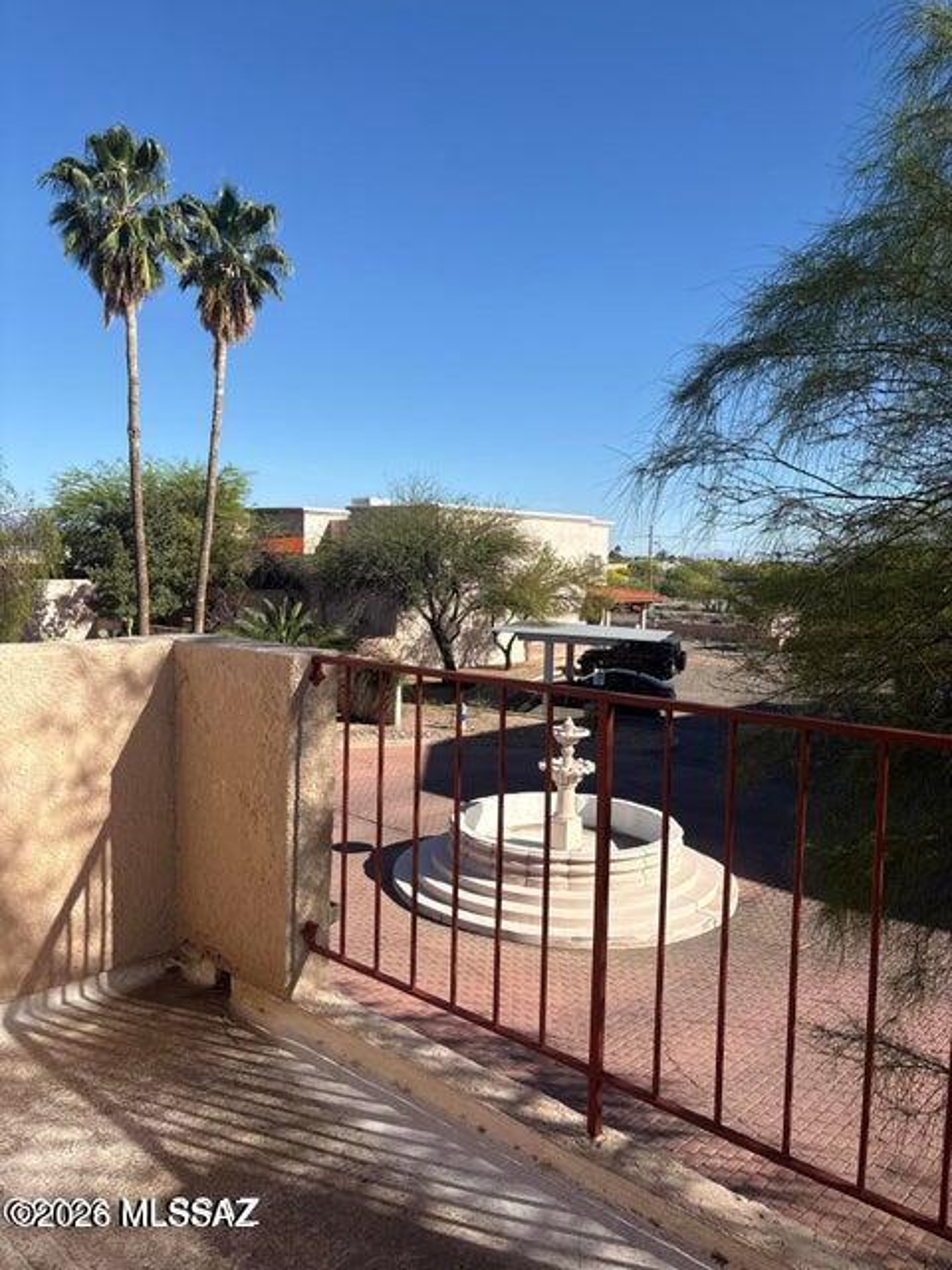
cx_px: 476
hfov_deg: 53.1
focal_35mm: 26
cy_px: 635
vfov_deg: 67.3
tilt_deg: -3.8
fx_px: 953
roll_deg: -1.7
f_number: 1.6
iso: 50
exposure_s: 1/3831
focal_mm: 5.96
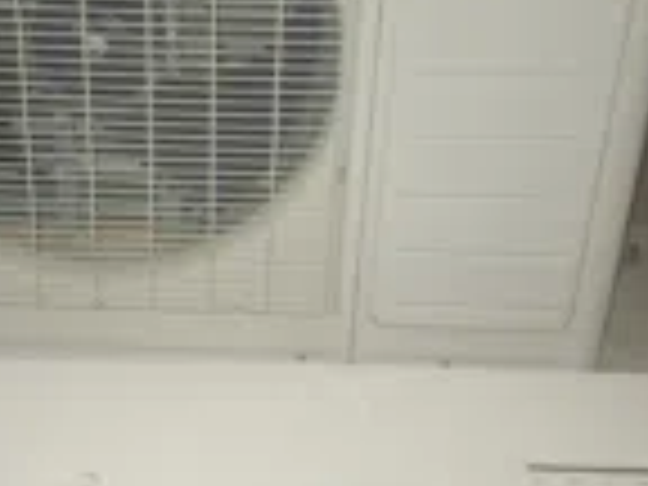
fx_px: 1198
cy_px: 238
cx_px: 225
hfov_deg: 30.1
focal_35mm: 64
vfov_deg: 22.9
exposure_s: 1/33
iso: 250
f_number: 1.8
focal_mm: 5.54
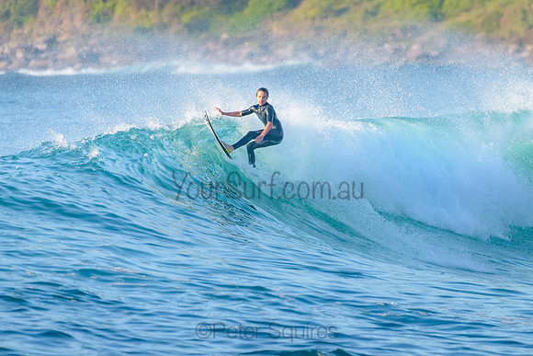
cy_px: 154
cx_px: 299
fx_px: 9067
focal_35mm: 612
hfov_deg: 3.4
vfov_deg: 2.2
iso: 1000
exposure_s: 1/2000
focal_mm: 500
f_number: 5.6
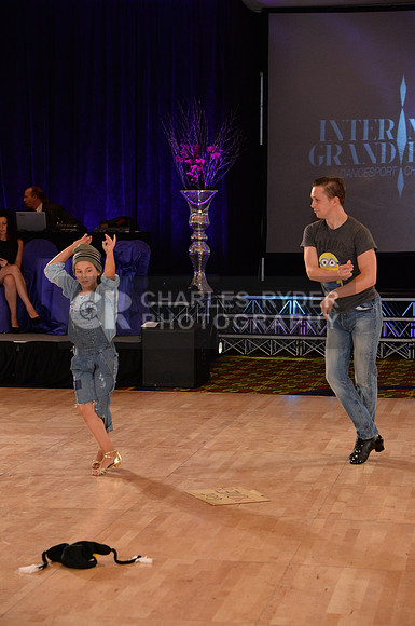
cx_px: 208
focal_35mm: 85
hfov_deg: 16.0
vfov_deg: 23.9
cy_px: 313
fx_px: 1474
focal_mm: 85
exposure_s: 1/250
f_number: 5.6
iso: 1600
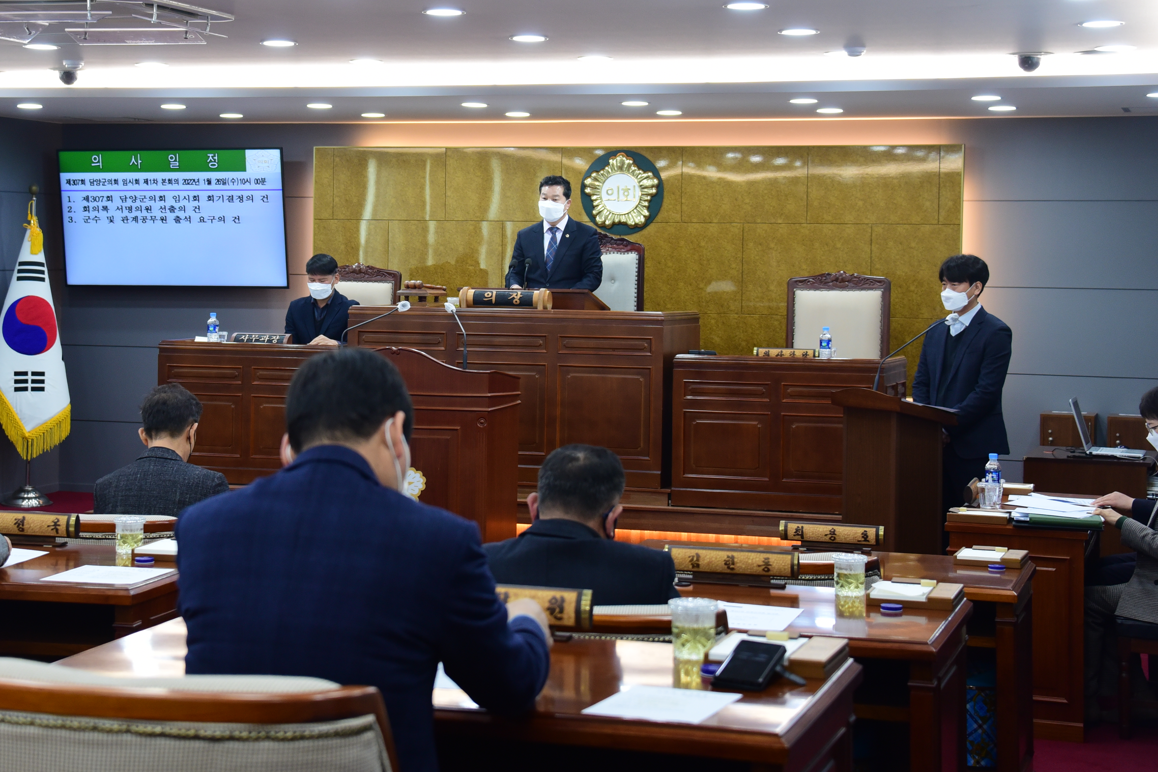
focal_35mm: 70
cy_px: 295
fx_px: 2252
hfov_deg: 28.8
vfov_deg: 19.4
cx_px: 466
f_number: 4.5
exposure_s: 1/250
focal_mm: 52
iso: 1600
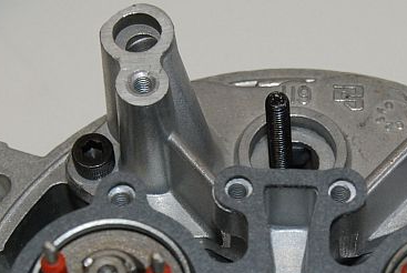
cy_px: 263
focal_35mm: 147
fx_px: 1665
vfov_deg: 9.3
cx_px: 273
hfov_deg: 13.9
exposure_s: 1/200
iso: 800
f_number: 8
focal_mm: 40
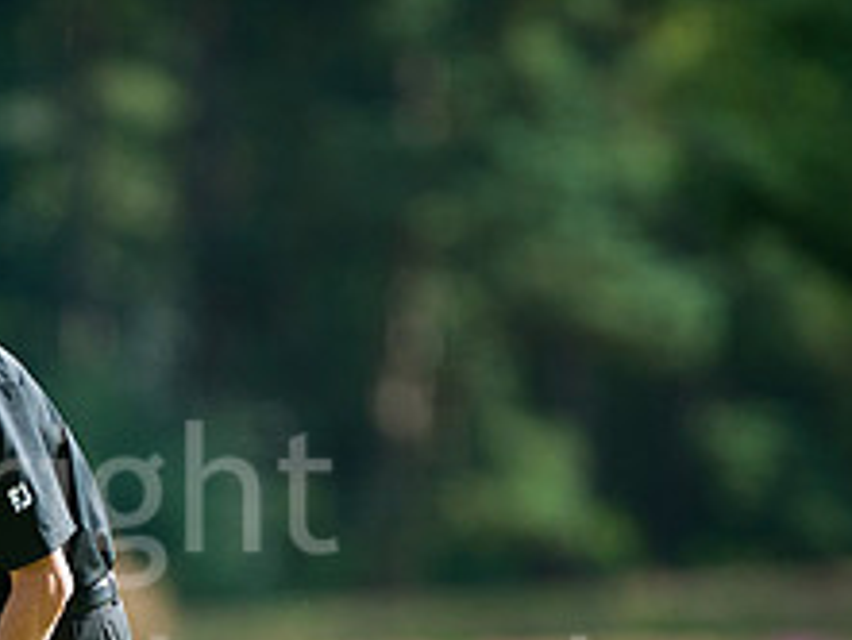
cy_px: 740
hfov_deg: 2.6
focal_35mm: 756
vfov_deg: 2.0
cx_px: 100
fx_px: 18617
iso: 400
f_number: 4
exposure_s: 1/2500
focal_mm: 300
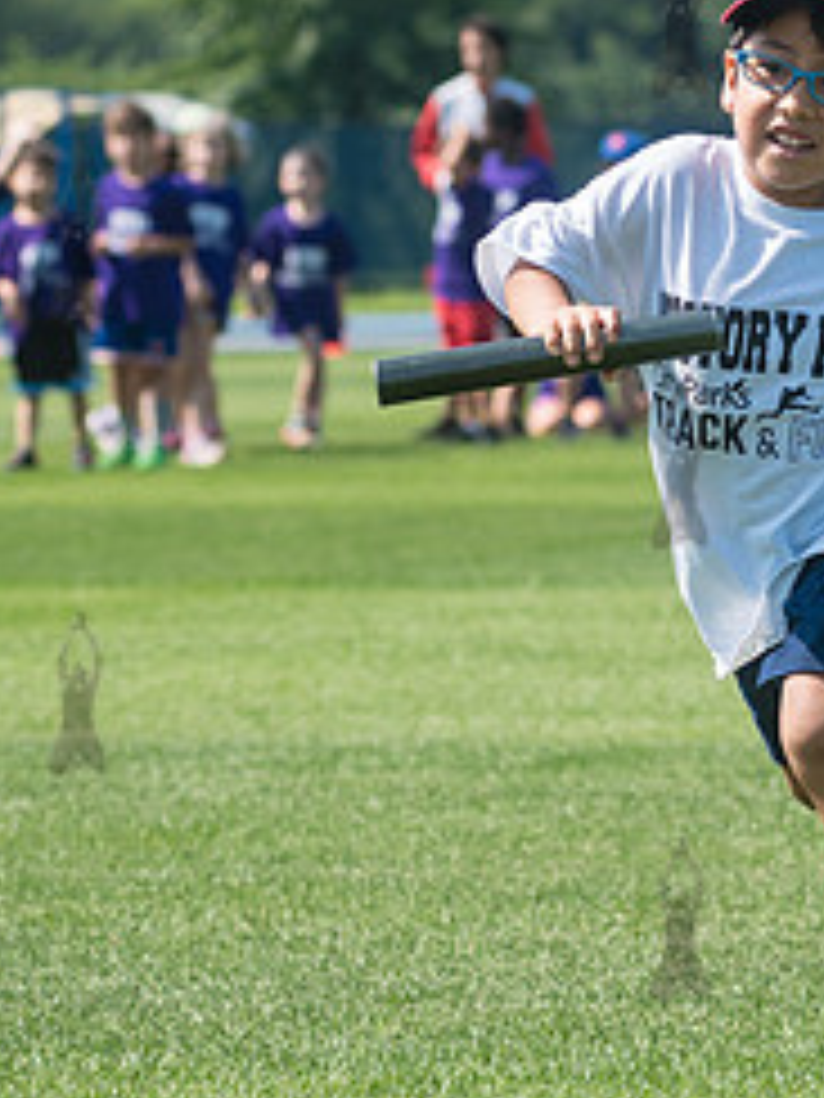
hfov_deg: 5.3
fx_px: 8855
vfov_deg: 7.1
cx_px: 664
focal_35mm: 279
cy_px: 528
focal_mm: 105
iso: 400
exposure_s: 1/1600
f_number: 5
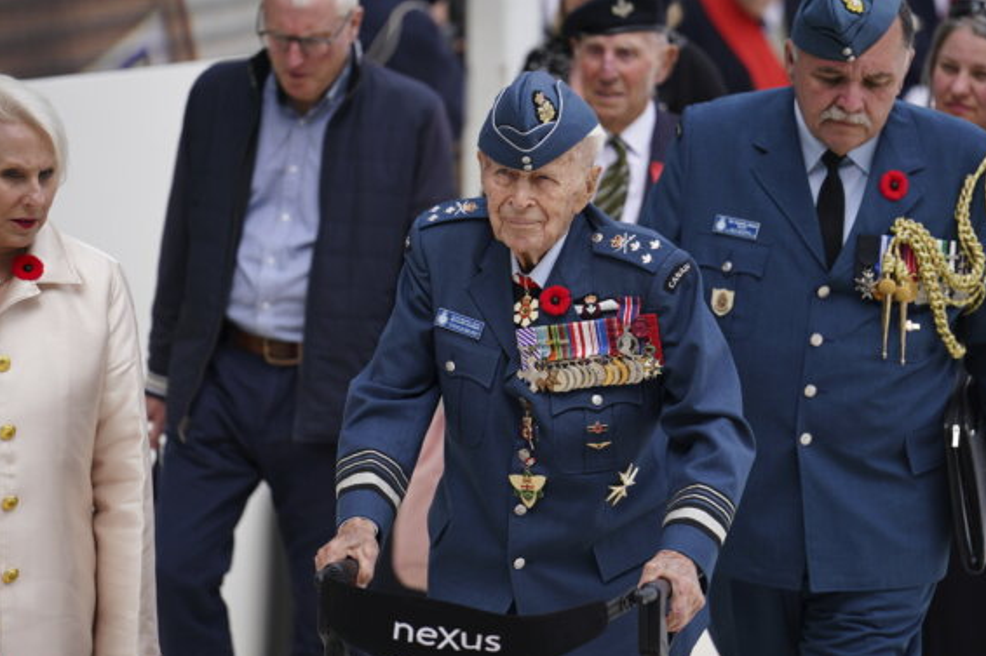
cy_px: 318
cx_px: 491
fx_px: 5804
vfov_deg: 6.5
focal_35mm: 212
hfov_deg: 9.7
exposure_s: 1/2500
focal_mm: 200
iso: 160
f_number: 2.8
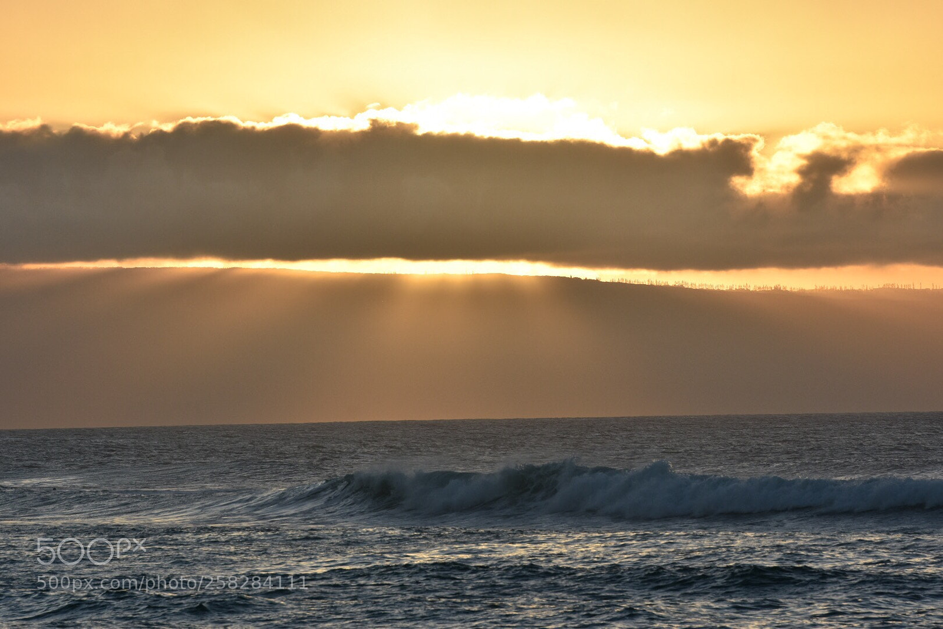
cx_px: 472
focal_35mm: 300
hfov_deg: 6.9
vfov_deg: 4.6
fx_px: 7858
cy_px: 314
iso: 320
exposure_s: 1/1000
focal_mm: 200
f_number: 8
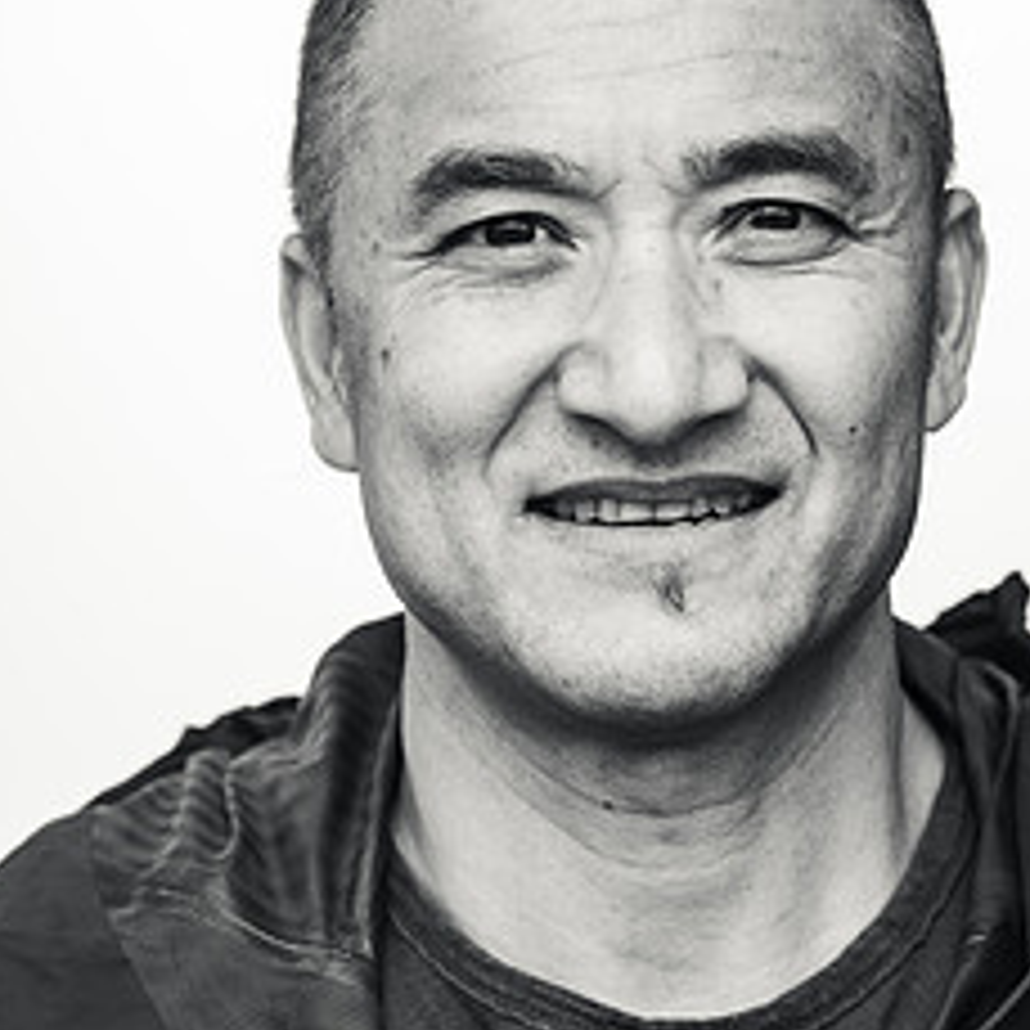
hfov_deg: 13.7
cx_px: 648
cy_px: 679
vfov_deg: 13.7
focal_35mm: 127
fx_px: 4275
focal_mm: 76
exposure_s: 1/250
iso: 100
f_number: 4.5
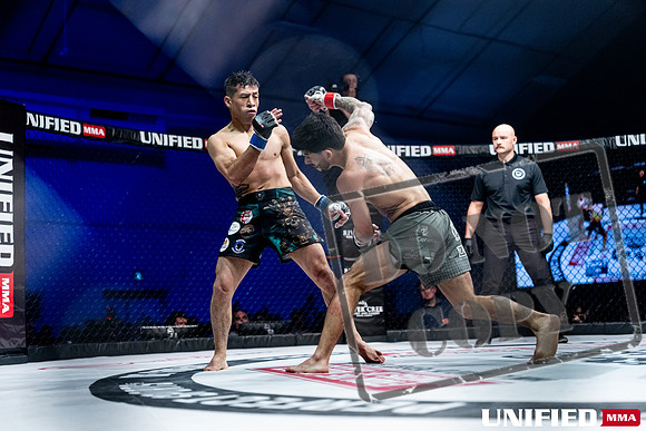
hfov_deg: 39.6
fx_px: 897
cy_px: 216
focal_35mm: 50
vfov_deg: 27.0
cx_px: 323
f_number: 2
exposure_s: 1/1250
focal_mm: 50
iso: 3200
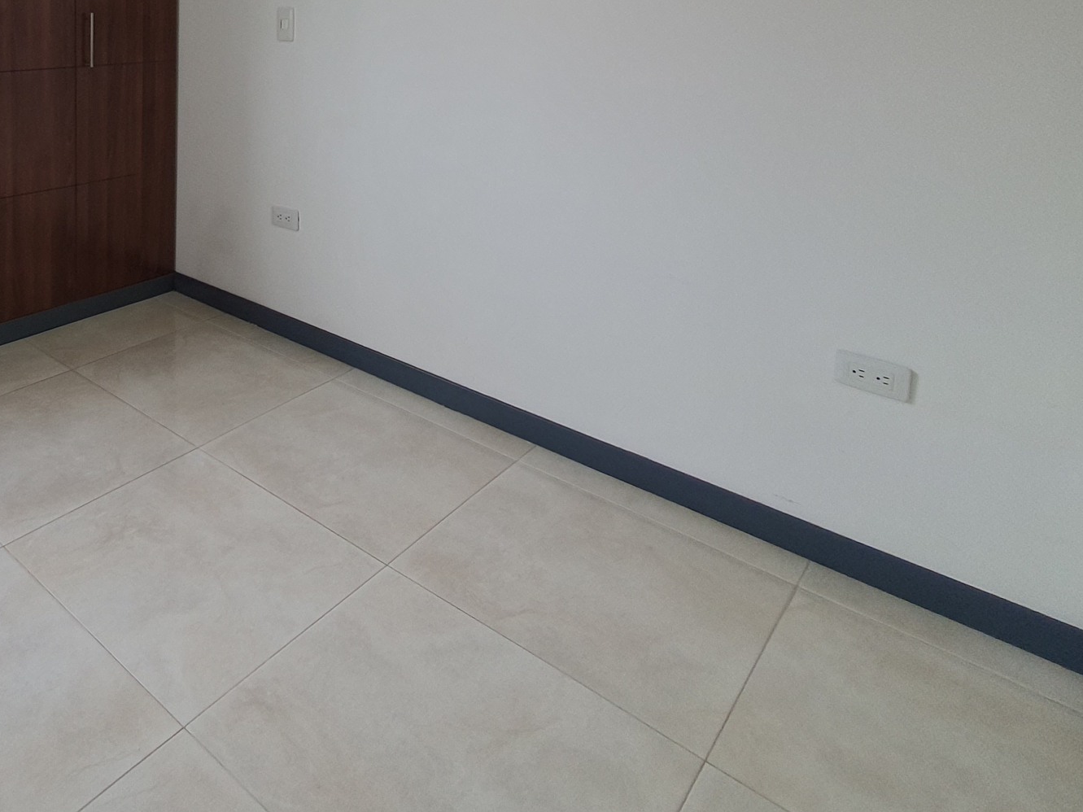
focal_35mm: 25
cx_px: 150
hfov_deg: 60.9
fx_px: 782
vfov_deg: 48.0
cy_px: 51
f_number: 2.2
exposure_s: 1/120
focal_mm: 1.8
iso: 50
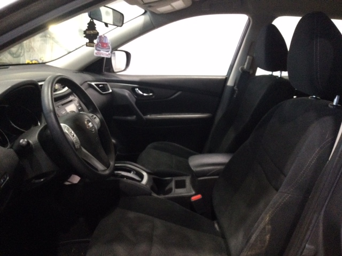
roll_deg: -5.8
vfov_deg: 45.4
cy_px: 128
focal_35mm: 31
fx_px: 306
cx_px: 171
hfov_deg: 58.4
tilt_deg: -11.5
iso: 200
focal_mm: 3.3
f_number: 2.4
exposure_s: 1/24
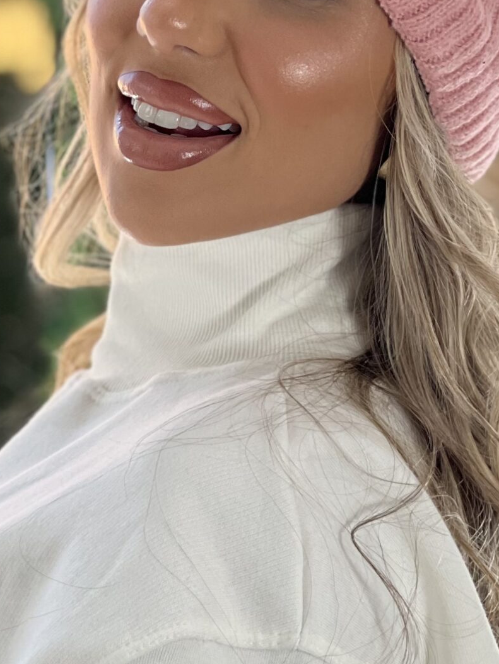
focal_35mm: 187
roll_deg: +0.0
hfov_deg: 7.9
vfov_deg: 10.5
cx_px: 274
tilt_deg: -0.2
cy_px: 113
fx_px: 3593
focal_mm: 9
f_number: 2.8
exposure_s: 1/120
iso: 100
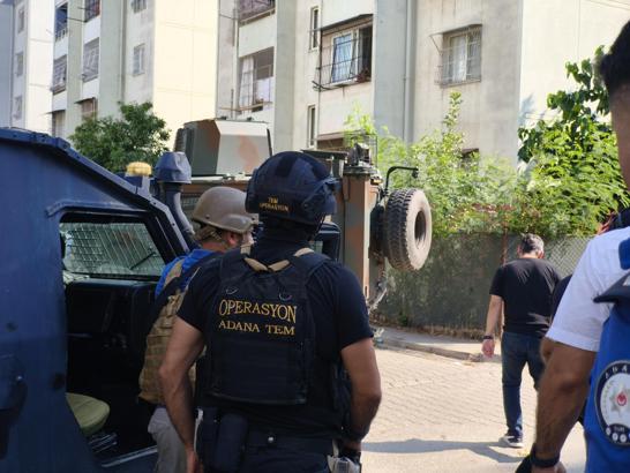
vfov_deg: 29.1
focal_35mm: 50
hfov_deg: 38.2
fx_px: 910
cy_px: 236
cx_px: 315
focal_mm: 7.1
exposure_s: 1/314
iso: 50
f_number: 1.9
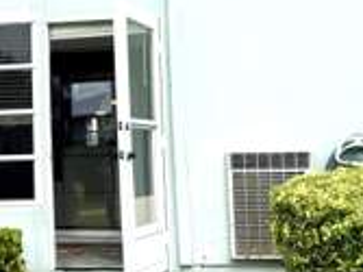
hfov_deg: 26.6
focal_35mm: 69
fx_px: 723
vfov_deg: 21.3
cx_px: -2
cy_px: 112
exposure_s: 1/5714
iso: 80
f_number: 1.78
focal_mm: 6.76
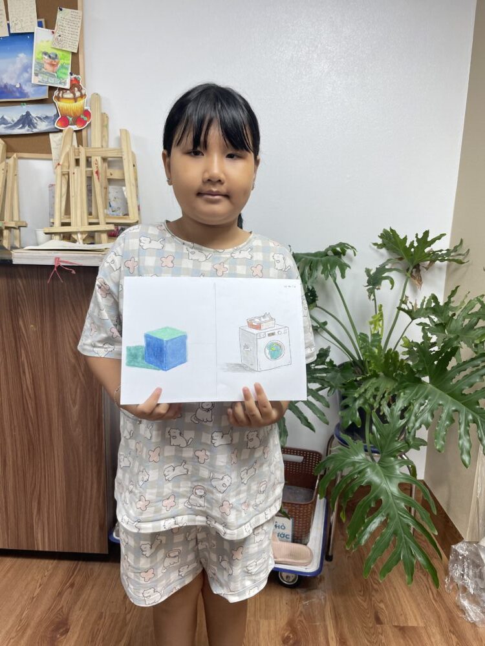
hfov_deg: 53.1
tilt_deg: -12.9
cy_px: 323
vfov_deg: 67.3
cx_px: 242
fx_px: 486
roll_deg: -2.0
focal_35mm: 26
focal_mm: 4.2
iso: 50
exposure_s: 1/100
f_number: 1.6
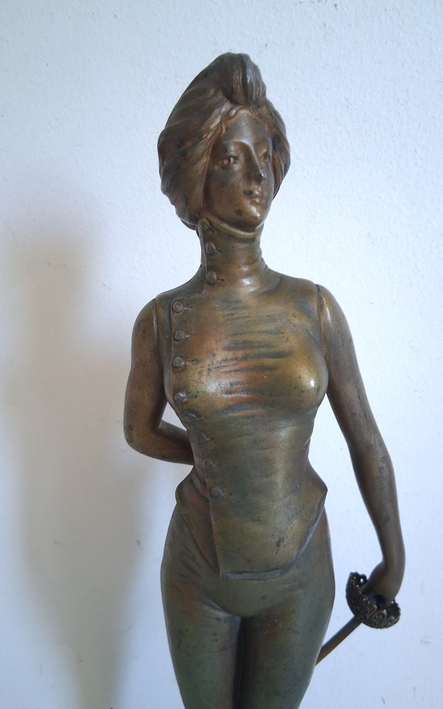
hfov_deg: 44.5
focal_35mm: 28
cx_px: 243
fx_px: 541
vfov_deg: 66.5
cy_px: 350
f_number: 1.8
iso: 400
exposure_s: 1/30
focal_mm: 3.98
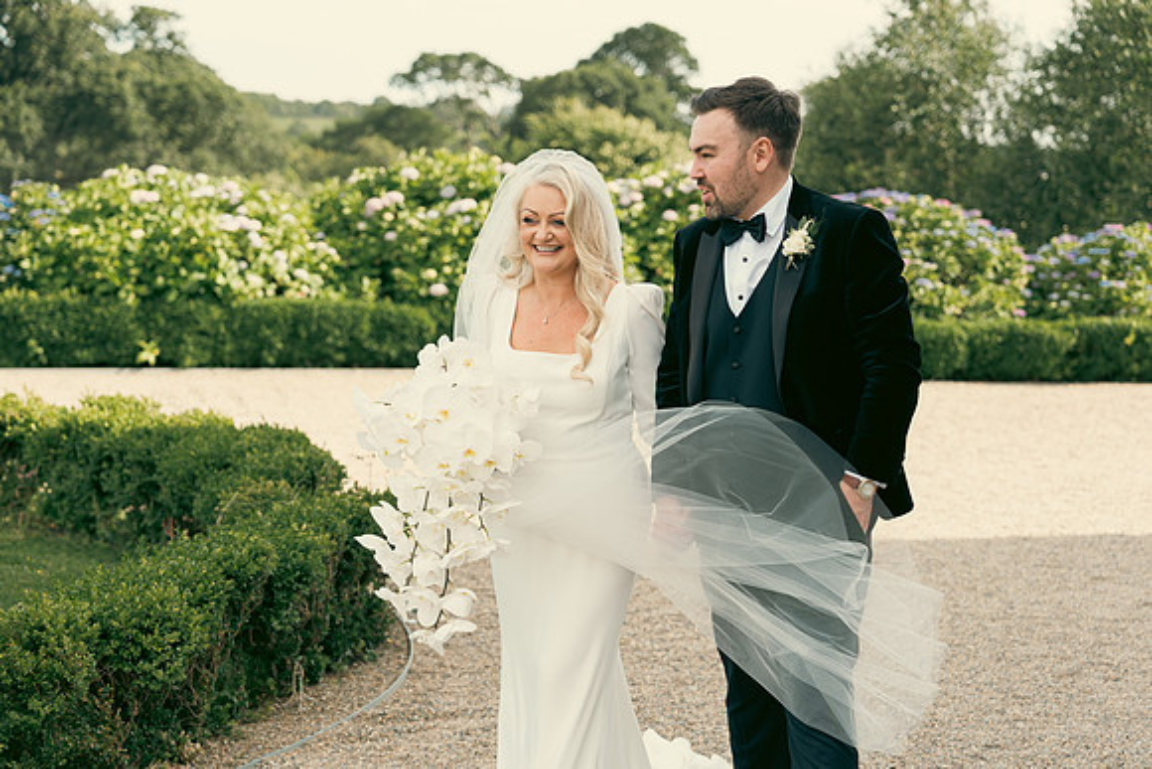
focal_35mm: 70
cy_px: 384
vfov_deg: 19.5
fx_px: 2240
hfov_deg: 28.8
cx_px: 576
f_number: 3.5
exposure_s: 1/400
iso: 125
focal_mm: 70
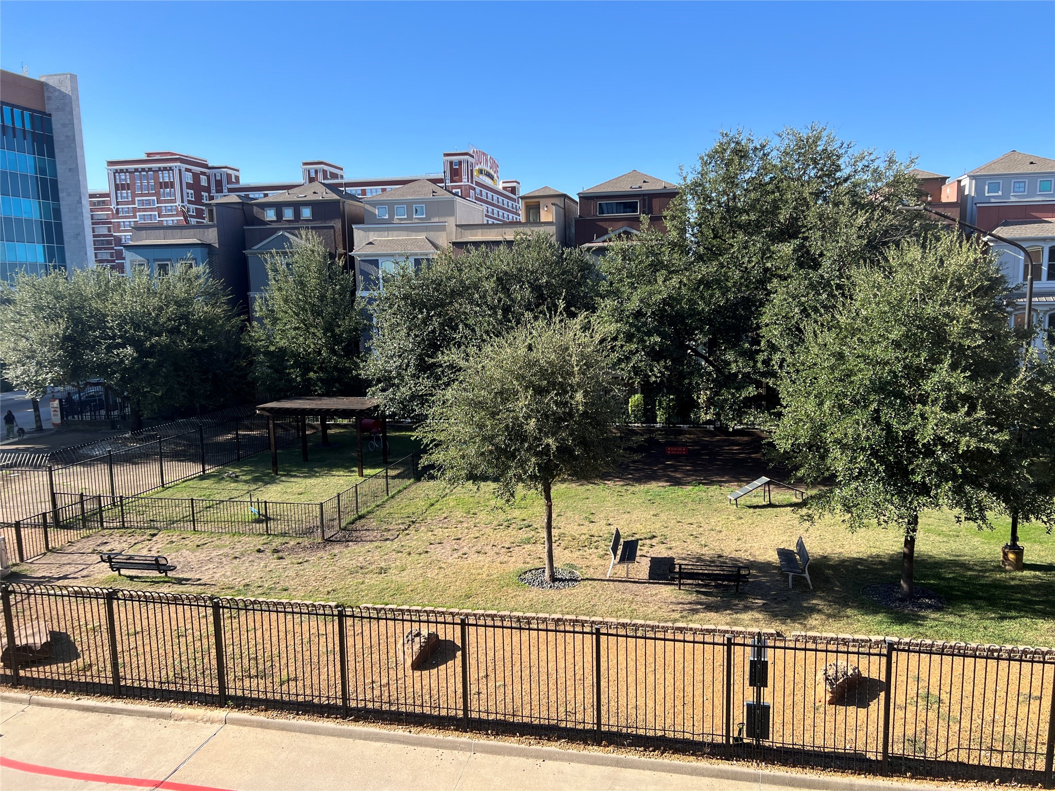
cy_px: 396
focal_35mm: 26
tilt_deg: -8.7
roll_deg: -0.1
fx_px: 792
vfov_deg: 53.1
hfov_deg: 67.3
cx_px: 528
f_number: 1.5
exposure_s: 1/1669
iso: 50
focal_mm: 5.7
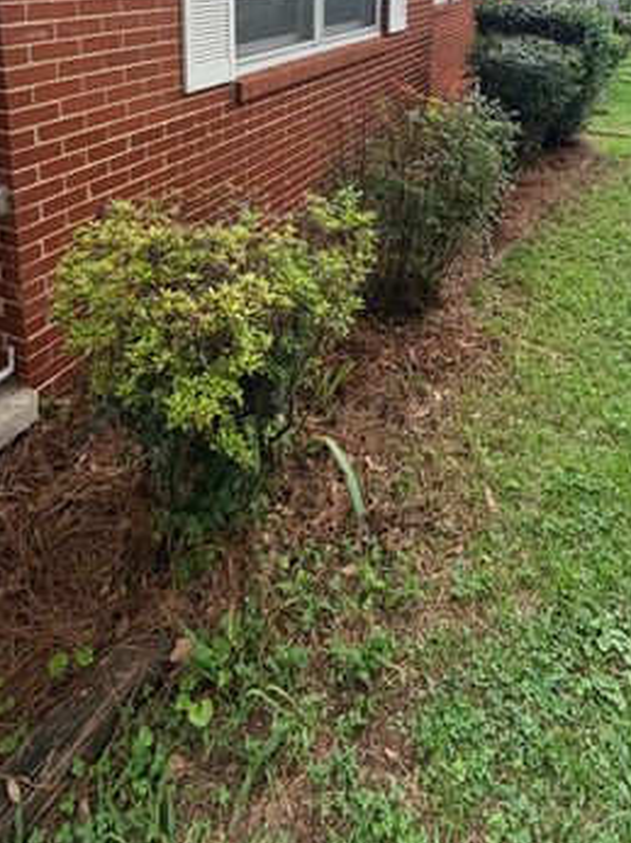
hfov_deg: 51.0
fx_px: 657
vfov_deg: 56.0
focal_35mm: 27
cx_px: 370
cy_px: 77
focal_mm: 2.22
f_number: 2.2
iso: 40
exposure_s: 1/502
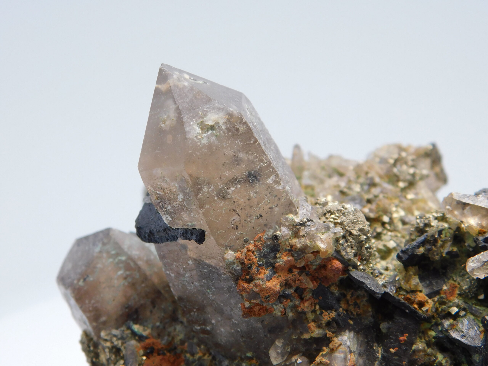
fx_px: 719
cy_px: 183
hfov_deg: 37.5
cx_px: 244
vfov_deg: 28.6
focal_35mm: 51
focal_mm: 9
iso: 125
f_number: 3.8
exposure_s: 1/125
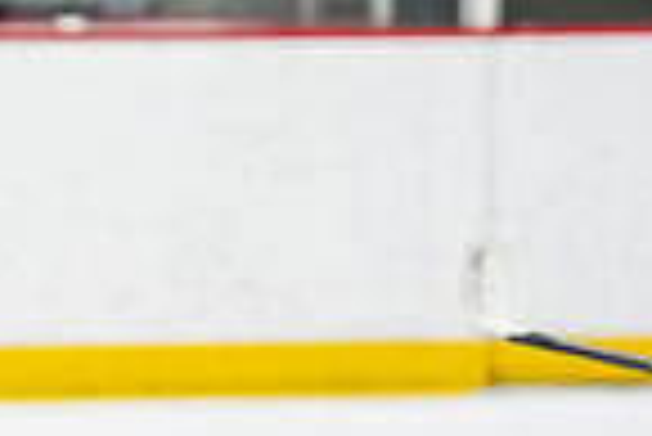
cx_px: -372
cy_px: 782
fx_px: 10732
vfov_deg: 2.3
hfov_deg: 3.5
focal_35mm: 592
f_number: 3.2
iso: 1600
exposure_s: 1/800
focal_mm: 116
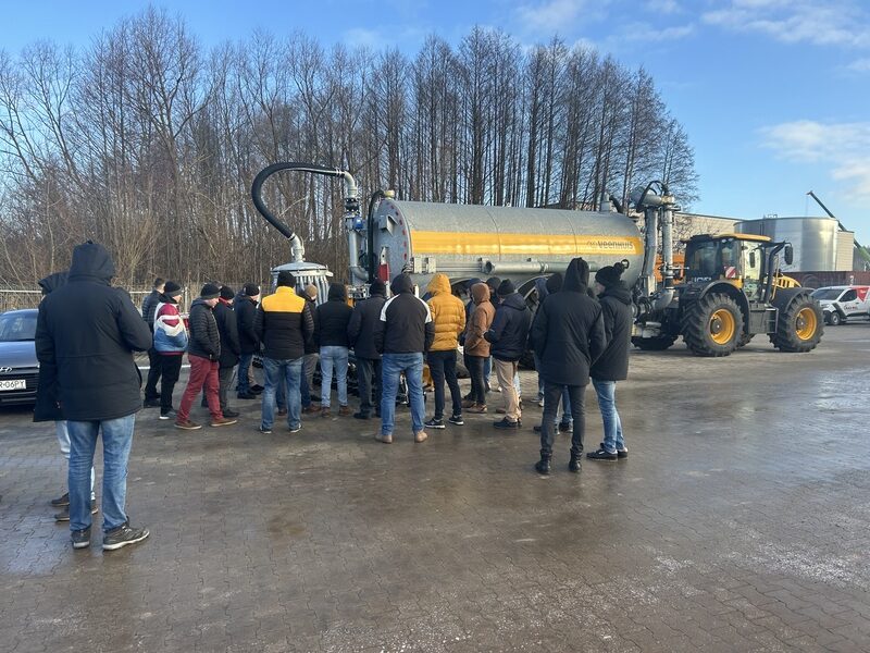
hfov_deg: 67.3
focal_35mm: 26
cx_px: 435
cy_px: 326
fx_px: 653
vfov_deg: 53.1
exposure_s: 1/700
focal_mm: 5.7
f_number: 1.5
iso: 50
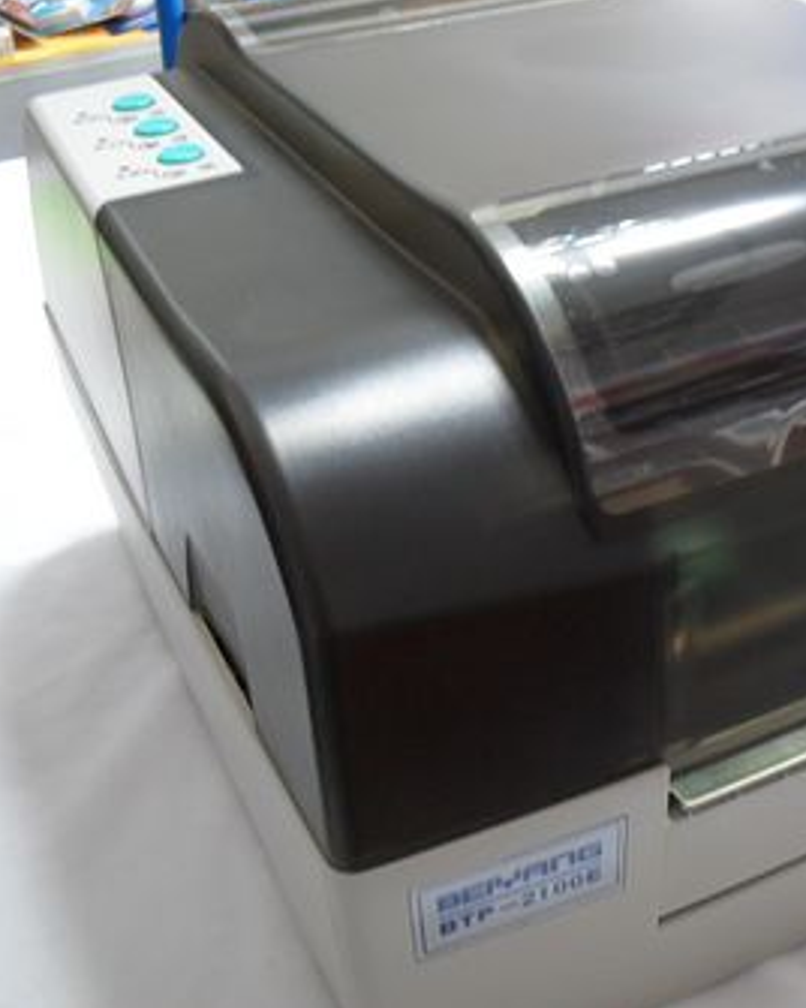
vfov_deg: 36.6
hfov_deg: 29.1
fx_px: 1521
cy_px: 456
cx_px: 626
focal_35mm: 51
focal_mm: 6.3
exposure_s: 1/4
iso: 200
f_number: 3.2
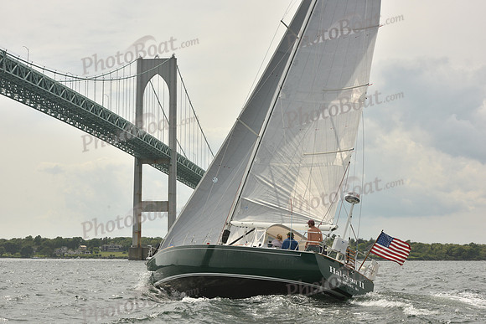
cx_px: 243
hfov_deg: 28.8
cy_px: 162
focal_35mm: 70
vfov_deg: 19.5
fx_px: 945
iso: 400
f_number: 13
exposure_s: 1/1000
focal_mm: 70
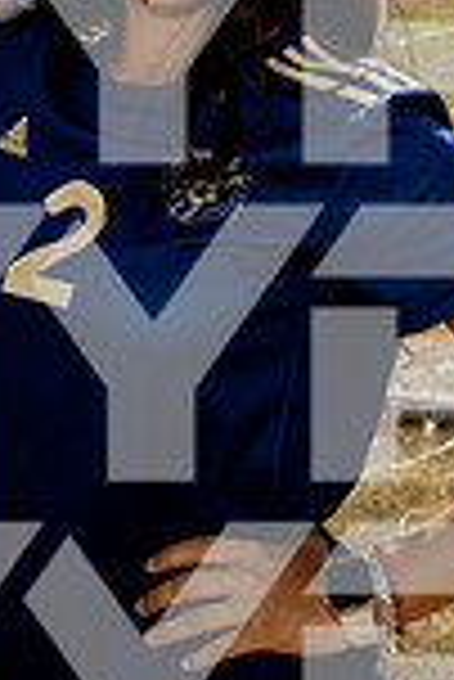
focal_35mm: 164
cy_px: 347
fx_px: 3095
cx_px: 261
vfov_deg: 12.5
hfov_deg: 8.4
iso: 50
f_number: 7.1
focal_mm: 55
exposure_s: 1/250
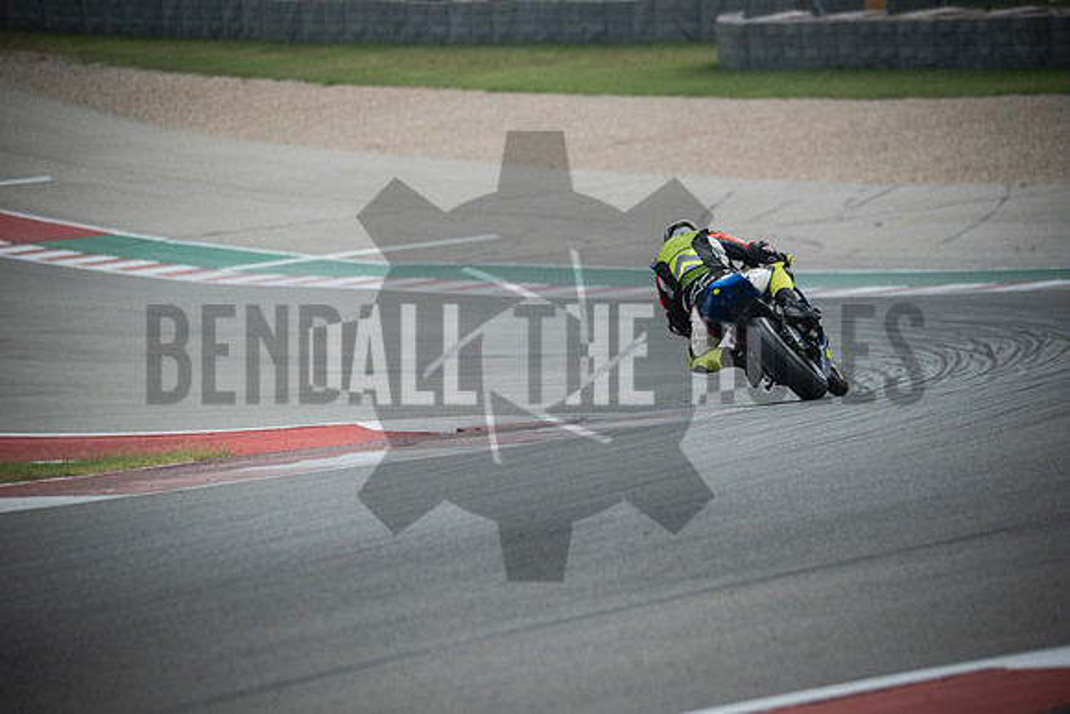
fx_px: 10107
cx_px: 535
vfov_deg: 4.0
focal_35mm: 340
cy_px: 357
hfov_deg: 6.1
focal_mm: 226.6
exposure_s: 1/2500
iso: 1600
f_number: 5
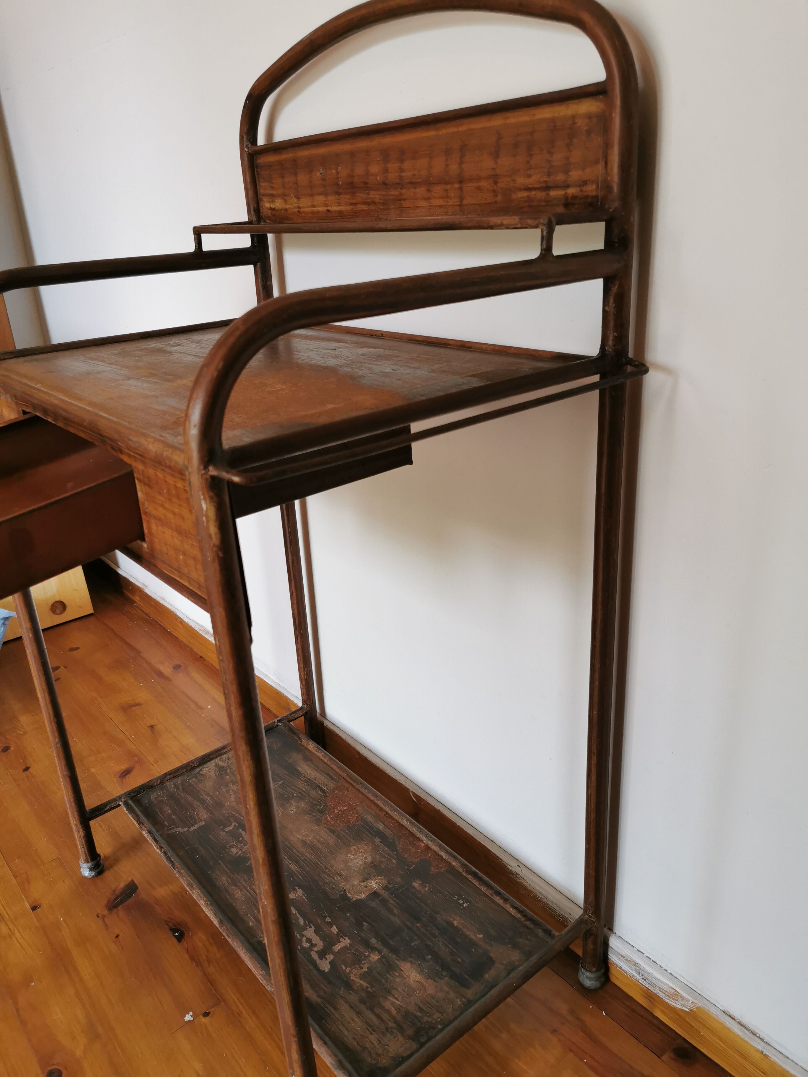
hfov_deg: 51.4
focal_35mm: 27
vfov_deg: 65.3
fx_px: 840
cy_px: 538
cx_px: 404
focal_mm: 5.56
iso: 160
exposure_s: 1/100
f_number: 1.6
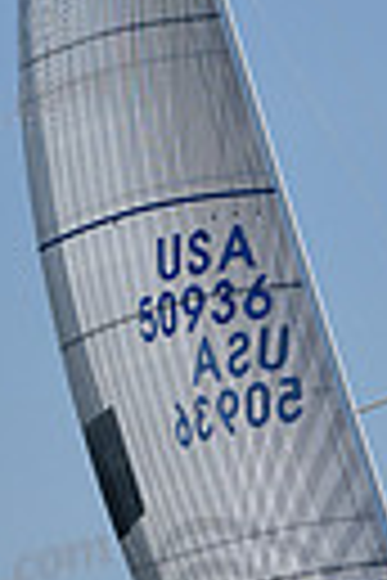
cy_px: 319
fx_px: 5450
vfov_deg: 6.1
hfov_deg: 4.1
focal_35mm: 338
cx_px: 344
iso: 250
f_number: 5
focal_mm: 75
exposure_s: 1/1000
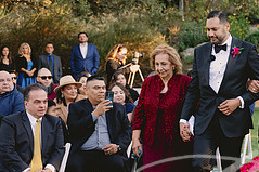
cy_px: 76
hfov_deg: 18.8
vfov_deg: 12.8
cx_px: 237
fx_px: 769
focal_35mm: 107
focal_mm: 44
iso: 320
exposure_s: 1/640
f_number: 2.8
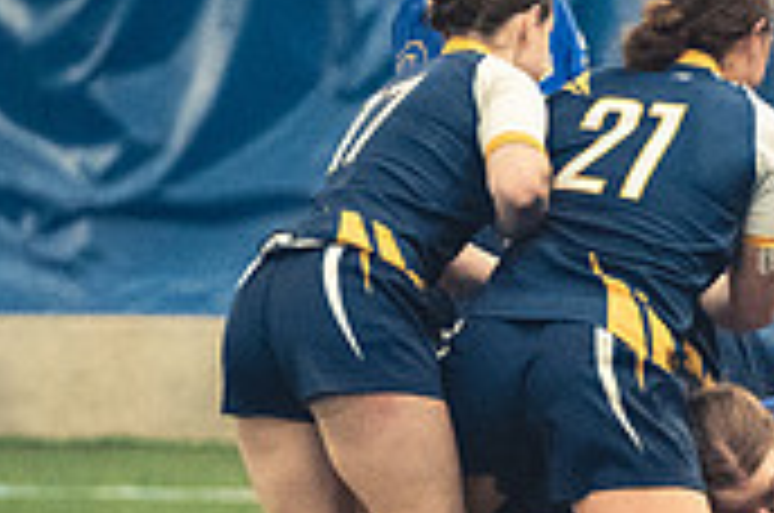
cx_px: 1040
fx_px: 21760
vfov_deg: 1.4
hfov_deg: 2.0
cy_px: 580
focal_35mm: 1014
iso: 12800
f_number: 2.8
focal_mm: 200
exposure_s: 1/500
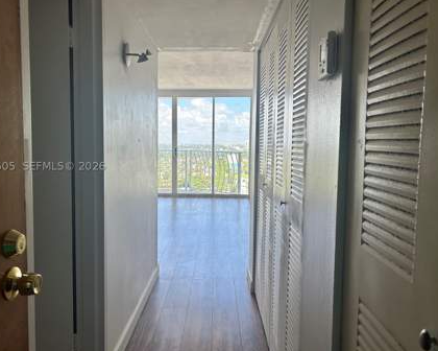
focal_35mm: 29
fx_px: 376
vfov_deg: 50.0
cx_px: 201
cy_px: 166
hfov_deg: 60.4
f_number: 1.5
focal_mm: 5.7
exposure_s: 1/320
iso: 50
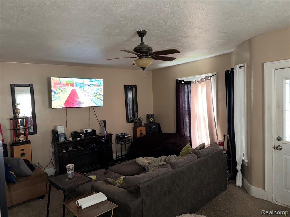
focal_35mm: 24
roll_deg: +2.6
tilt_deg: -3.4
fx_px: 201
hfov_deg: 71.6
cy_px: 108
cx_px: 145
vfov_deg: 56.8
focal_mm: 6.76
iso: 80
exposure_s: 1/7
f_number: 1.78
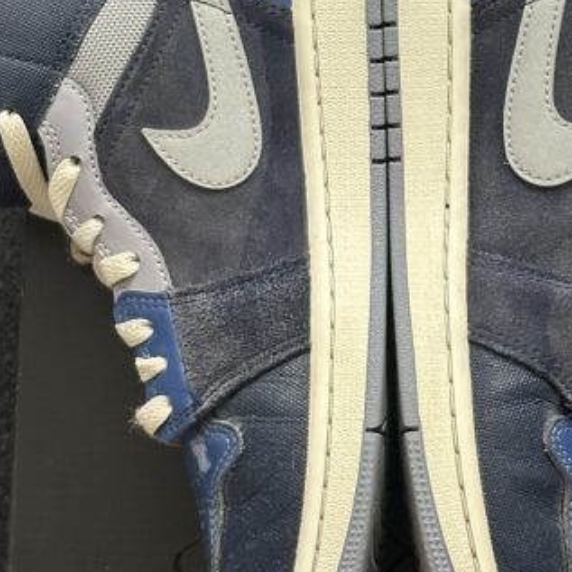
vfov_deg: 16.3
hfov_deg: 16.2
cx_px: 375
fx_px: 2000
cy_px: 223
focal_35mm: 107
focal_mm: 6.86
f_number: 1.78
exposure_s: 1/34
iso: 320
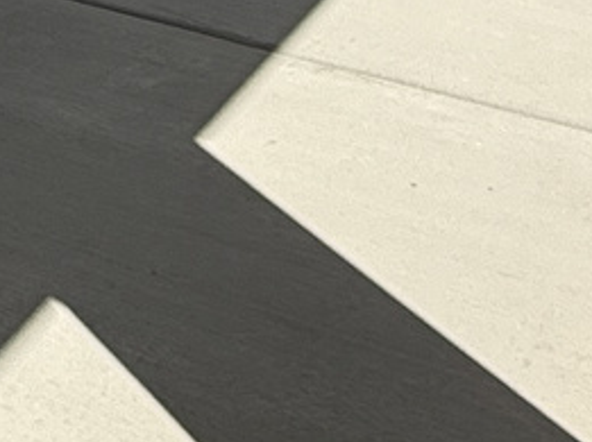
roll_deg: +0.9
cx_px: -535
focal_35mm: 110
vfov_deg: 12.0
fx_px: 1879
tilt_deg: -6.9
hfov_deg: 15.1
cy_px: -440
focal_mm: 2.22
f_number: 2.2
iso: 50
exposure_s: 1/1285
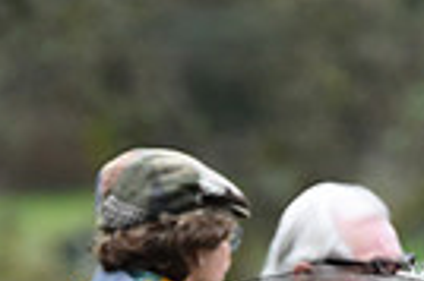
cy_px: 553
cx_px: 301
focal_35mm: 866
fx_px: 10187
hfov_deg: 2.4
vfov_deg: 1.6
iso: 3200
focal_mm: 200
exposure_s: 1/1250
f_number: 3.5
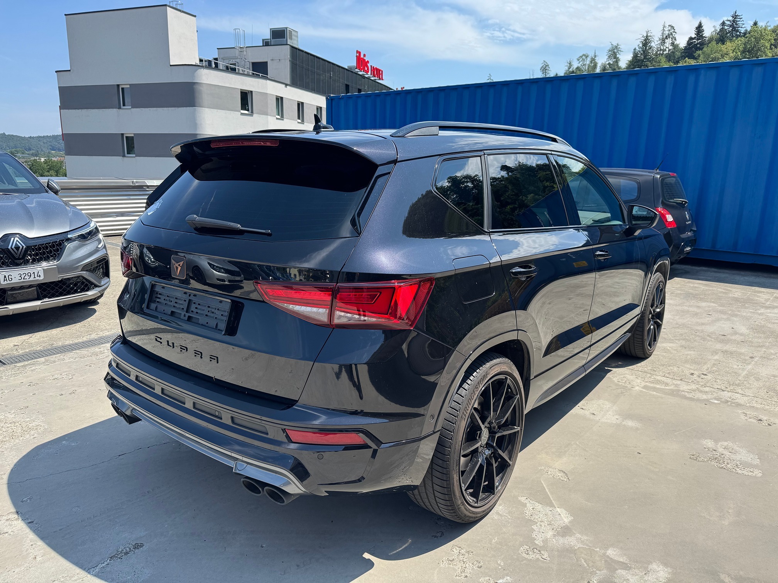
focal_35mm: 24
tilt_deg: -13.1
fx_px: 539
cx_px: 389
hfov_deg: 71.6
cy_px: 292
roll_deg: -0.5
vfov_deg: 56.8
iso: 80
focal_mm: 6.76
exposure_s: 1/2331
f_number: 1.78
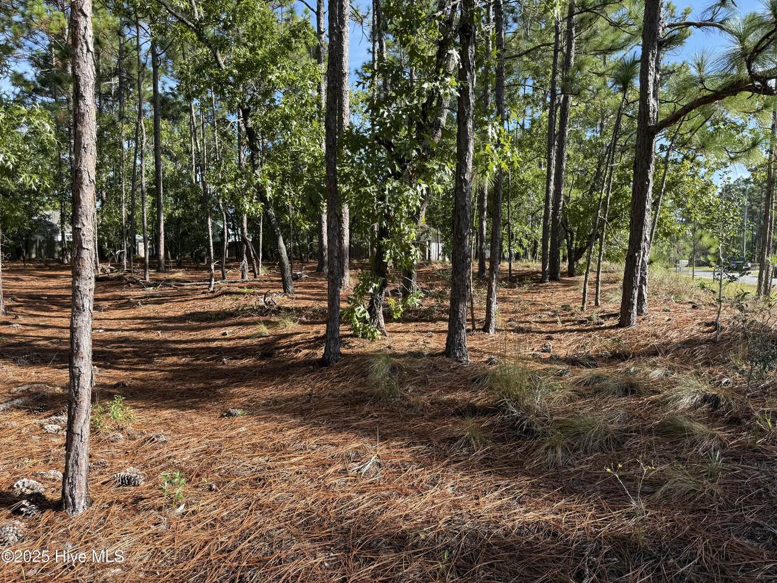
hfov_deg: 71.6
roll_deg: +0.0
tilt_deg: -3.0
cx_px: 388
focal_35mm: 24
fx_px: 539
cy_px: 292
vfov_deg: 56.8
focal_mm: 6.76
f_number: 1.78
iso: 80
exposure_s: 1/1156
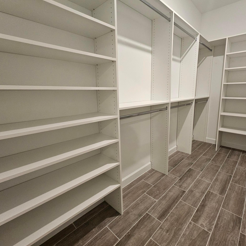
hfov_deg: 87.0
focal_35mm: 16
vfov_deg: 87.4
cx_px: 139
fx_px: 129
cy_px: 120
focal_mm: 2.2
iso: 400
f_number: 2.2
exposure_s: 1/60
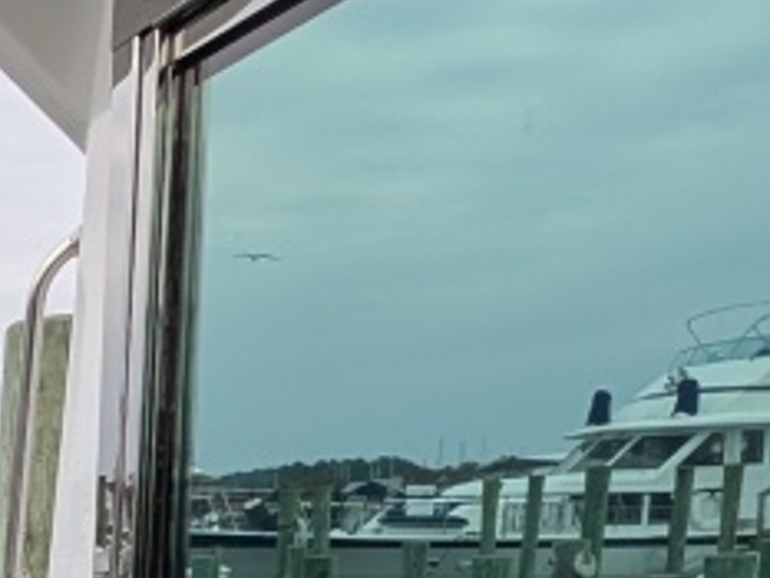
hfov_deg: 21.9
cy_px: 988
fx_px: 1647
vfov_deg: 17.0
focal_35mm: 74
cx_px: -380
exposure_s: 1/2252
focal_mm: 2.02
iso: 58
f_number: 1.7
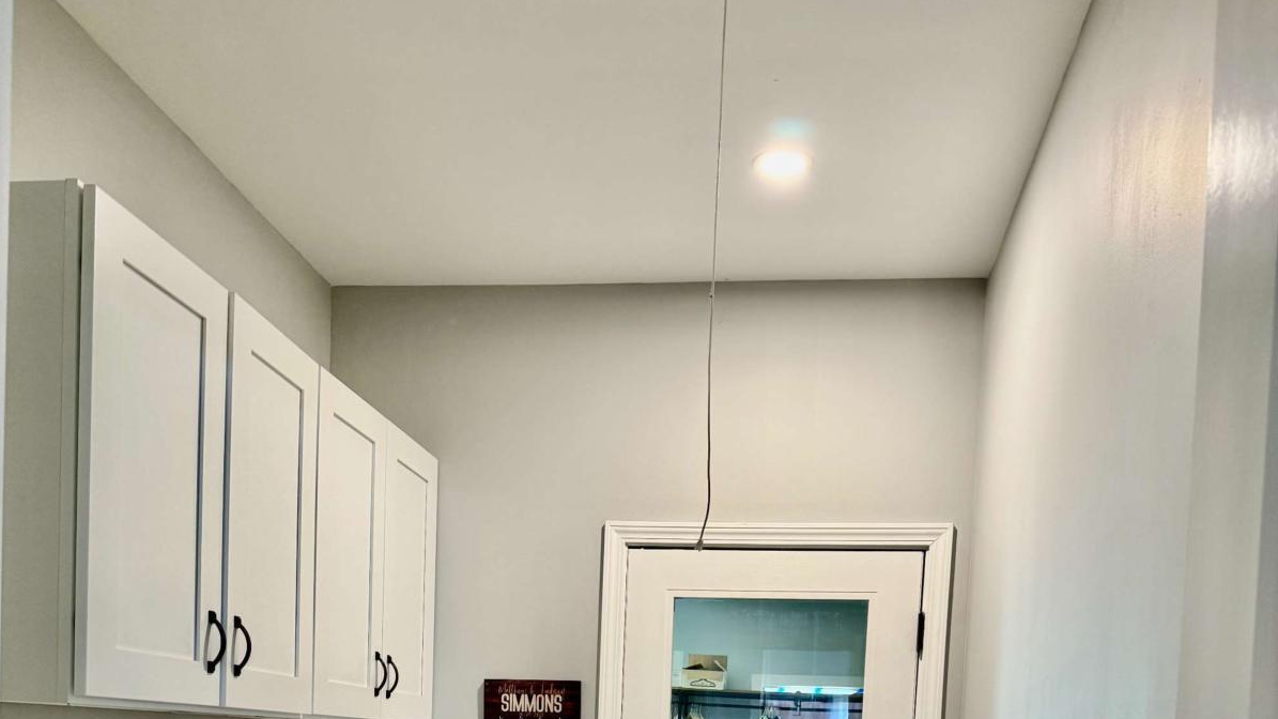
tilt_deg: -2.5
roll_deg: -2.3
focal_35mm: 35
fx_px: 1186
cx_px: 637
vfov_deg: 30.1
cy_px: 800
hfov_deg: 56.6
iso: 200
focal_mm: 6.76
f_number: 1.78
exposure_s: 1/60
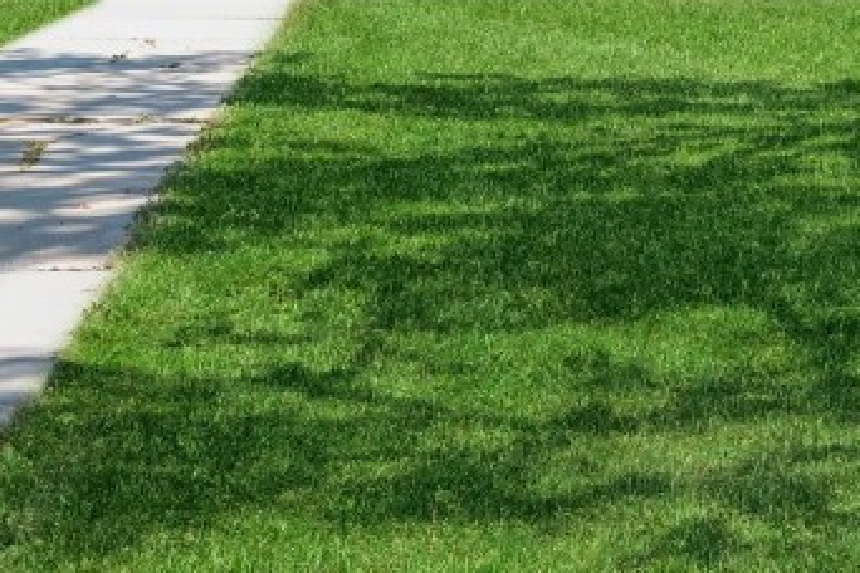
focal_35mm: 101
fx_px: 2413
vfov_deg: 13.1
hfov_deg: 19.5
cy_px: -181
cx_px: 898
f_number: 8
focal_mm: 30
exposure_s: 1/60
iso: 100
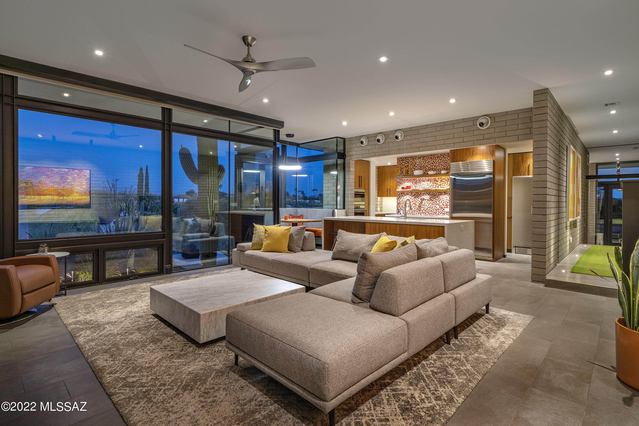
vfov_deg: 70.4
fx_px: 302
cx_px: 320
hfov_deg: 93.3
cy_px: 213
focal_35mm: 17
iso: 100
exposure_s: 2.5
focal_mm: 17
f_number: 9
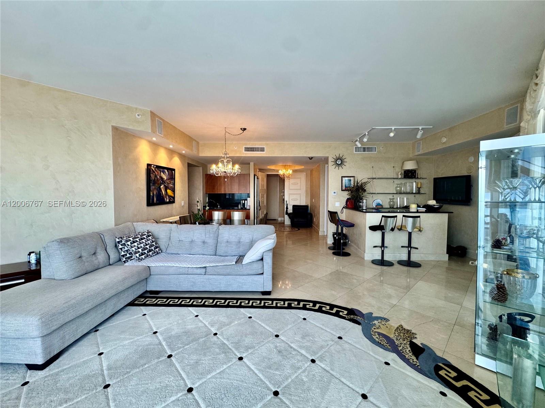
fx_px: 220
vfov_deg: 85.7
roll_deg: -1.0
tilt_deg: -3.3
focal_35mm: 14
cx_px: 272
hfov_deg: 102.1
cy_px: 204
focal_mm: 2.22
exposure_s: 1/120
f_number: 2.2
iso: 200
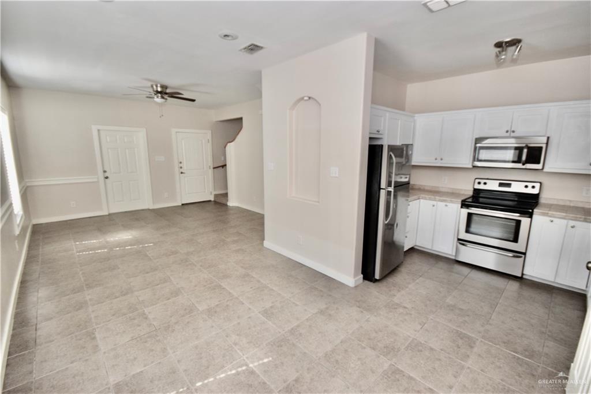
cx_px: 296
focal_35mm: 15
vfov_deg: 77.3
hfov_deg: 100.4
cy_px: 197
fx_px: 246
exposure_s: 1/20
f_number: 8
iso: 800
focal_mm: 10
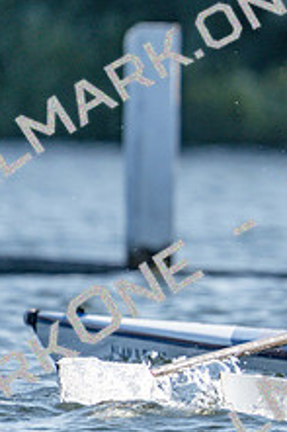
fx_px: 17557
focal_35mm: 1466
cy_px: 218
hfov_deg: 0.9
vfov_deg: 1.4
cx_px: 529
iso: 400
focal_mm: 559
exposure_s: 1/1600
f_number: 6.3
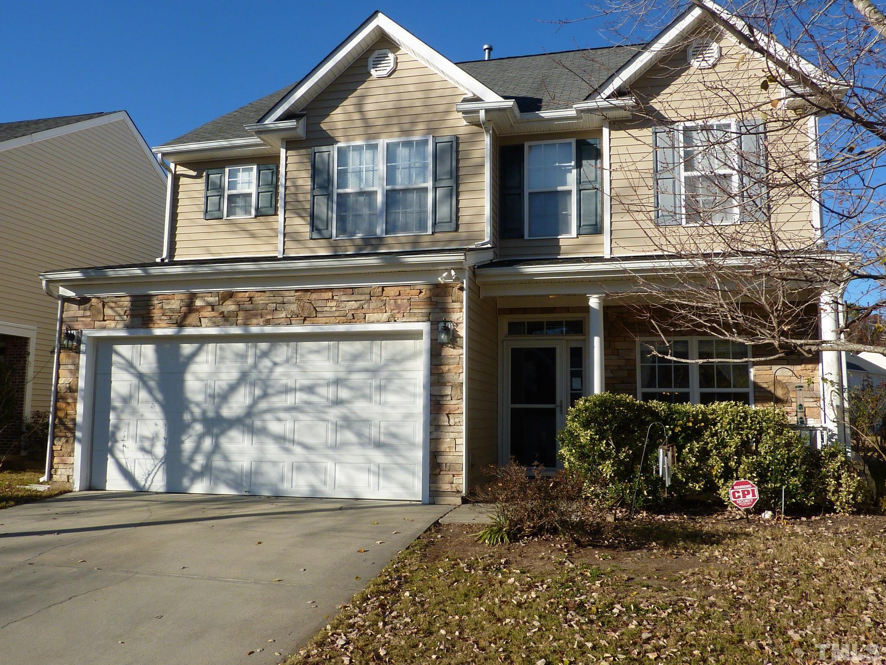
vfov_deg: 48.2
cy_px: 332
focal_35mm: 29
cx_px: 443
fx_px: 742
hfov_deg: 61.7
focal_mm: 4.1
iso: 80
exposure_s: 1/500
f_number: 4.5
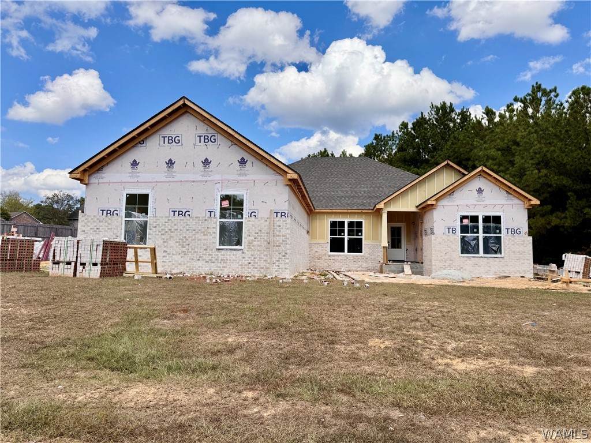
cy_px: 222
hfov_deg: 71.6
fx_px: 410
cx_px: 296
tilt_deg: +4.5
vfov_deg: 56.8
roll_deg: -1.2
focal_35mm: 24
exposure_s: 1/4608
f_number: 1.78
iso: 80
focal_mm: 6.76
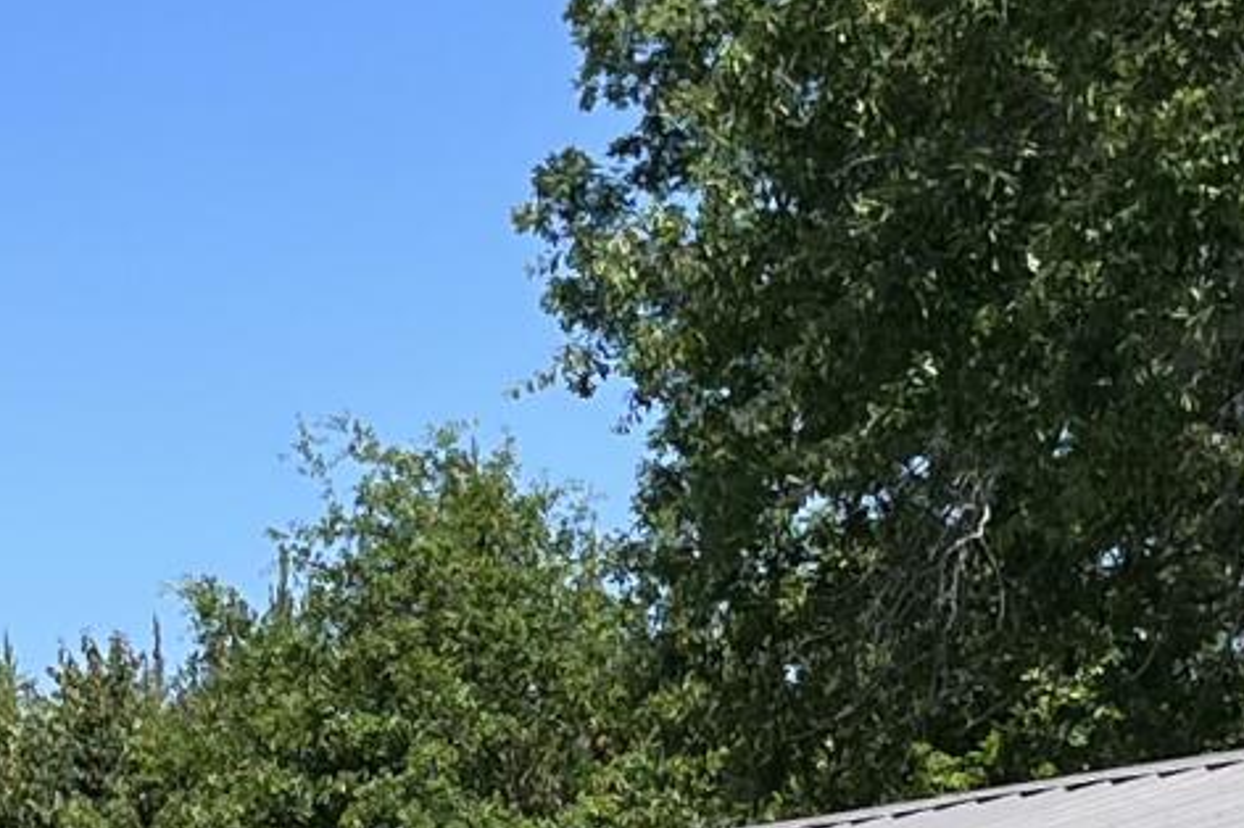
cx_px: 300
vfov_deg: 7.6
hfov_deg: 11.9
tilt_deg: -2.1
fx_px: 5939
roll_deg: +1.3
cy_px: 1648
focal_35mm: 172
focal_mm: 5.1
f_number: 1.6
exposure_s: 1/2571
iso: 50
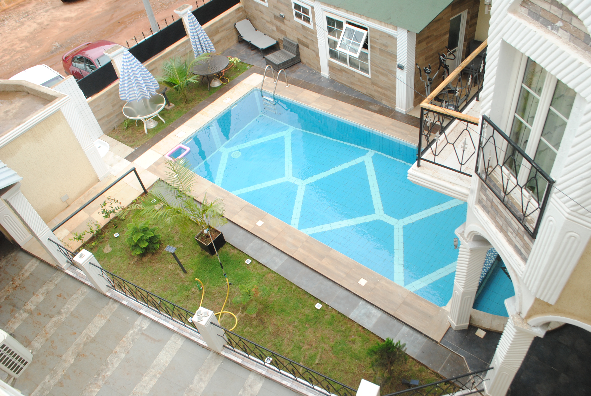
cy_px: 198
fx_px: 444
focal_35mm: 27
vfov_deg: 48.1
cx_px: 296
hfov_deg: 67.3
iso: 320
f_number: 8
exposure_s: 1/250
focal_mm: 18
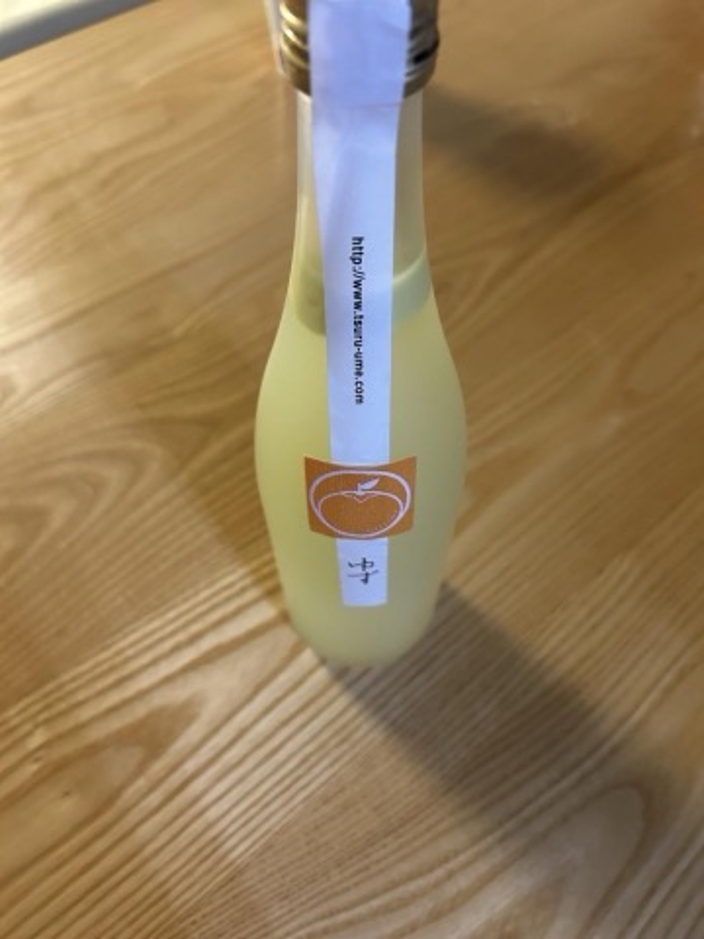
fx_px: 705
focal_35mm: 26
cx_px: 352
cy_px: 470
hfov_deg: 53.1
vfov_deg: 67.3
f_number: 1.5
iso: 400
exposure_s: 1/40
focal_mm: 5.7
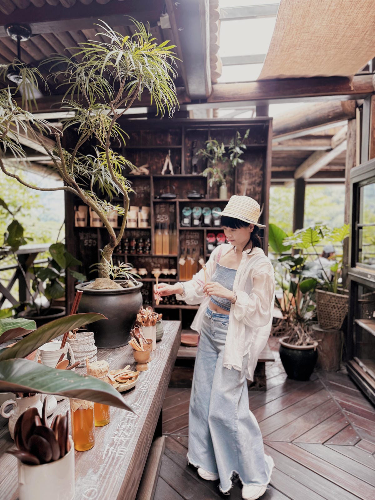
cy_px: 250
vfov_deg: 71.6
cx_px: 188
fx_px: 347
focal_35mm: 24
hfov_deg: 56.8
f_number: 1.78
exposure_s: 1/120
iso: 125
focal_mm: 6.76
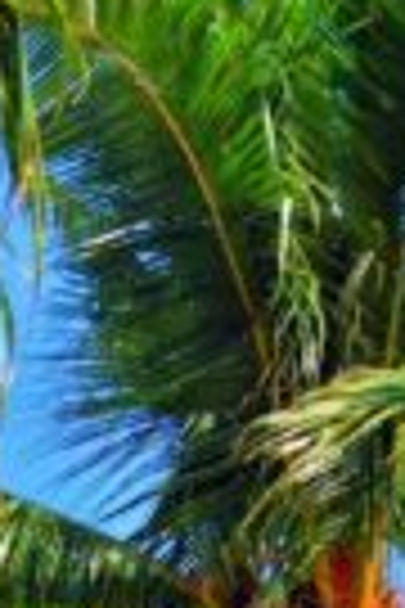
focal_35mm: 135
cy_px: 896
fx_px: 2278
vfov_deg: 14.3
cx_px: -281
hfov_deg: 9.7
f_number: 2.4
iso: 50
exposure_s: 1/2907
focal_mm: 4.28
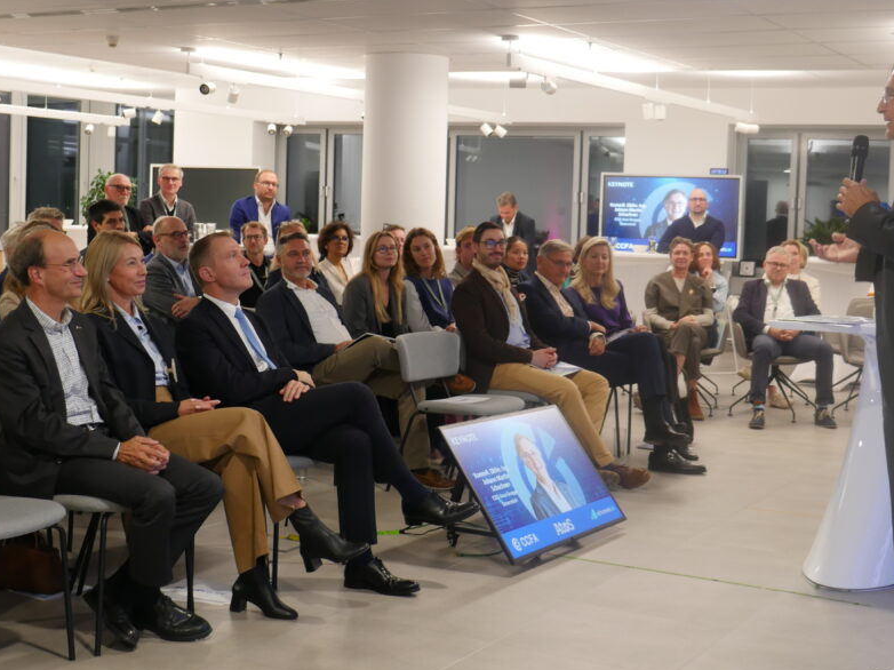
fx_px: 1420
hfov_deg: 34.9
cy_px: 282
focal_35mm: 55
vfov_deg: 26.5
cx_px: 464
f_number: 2.8
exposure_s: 1/60
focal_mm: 21
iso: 640
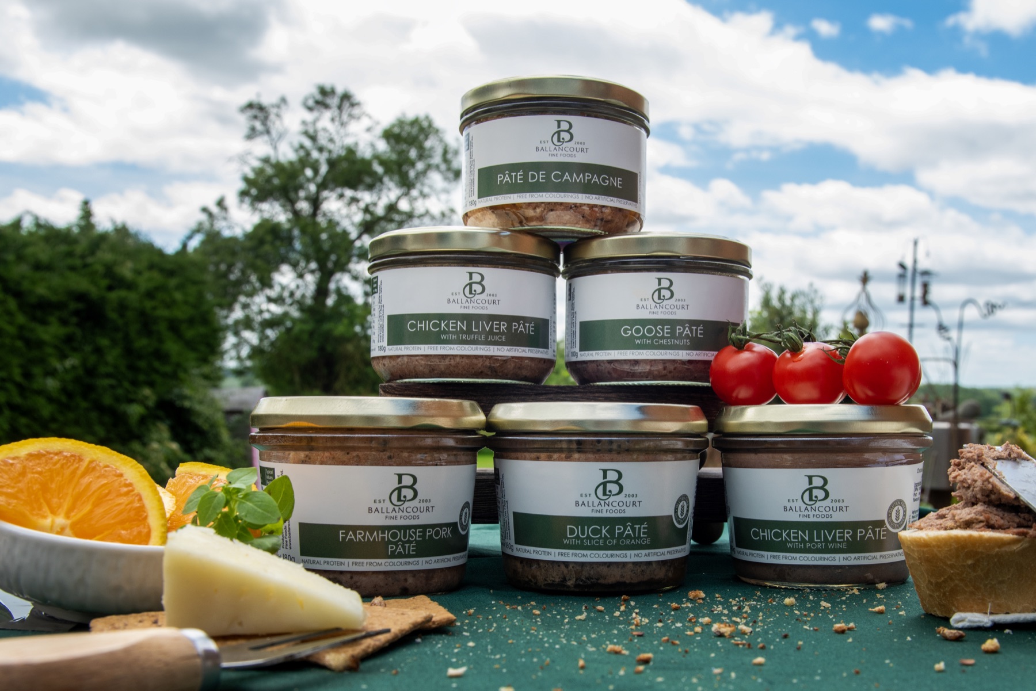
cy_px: 346
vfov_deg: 49.6
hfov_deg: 69.4
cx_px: 518
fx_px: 748
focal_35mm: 26
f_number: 9
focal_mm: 26
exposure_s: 1/125
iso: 200
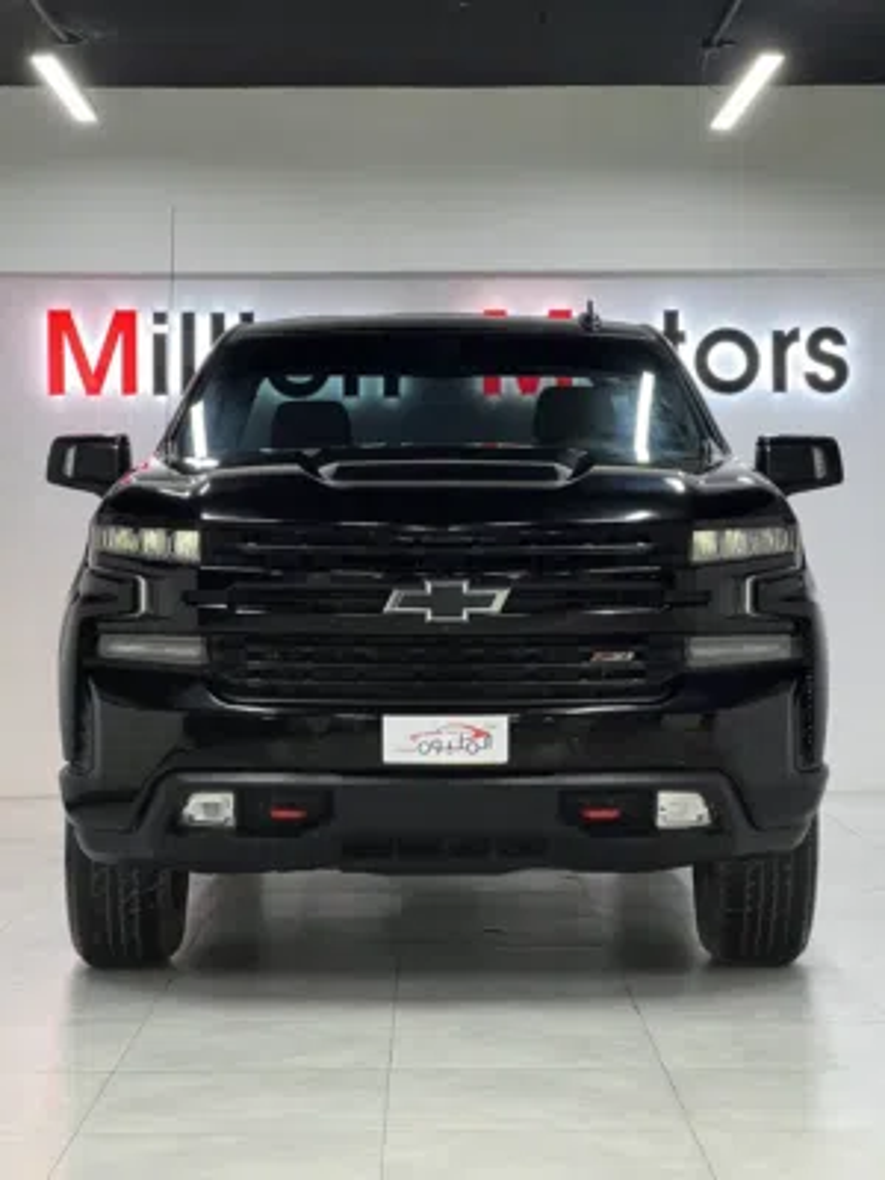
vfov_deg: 25.3
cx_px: 442
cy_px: 590
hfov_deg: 19.1
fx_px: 2625
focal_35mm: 77
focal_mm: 9
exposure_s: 1/50
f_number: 2.8
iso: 500
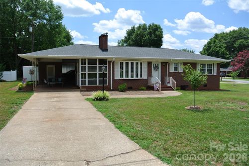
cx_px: 124
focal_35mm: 27
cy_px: 83
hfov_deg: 67.4
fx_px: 187
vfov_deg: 48.0
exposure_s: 1/800
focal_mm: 10
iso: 100
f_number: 5
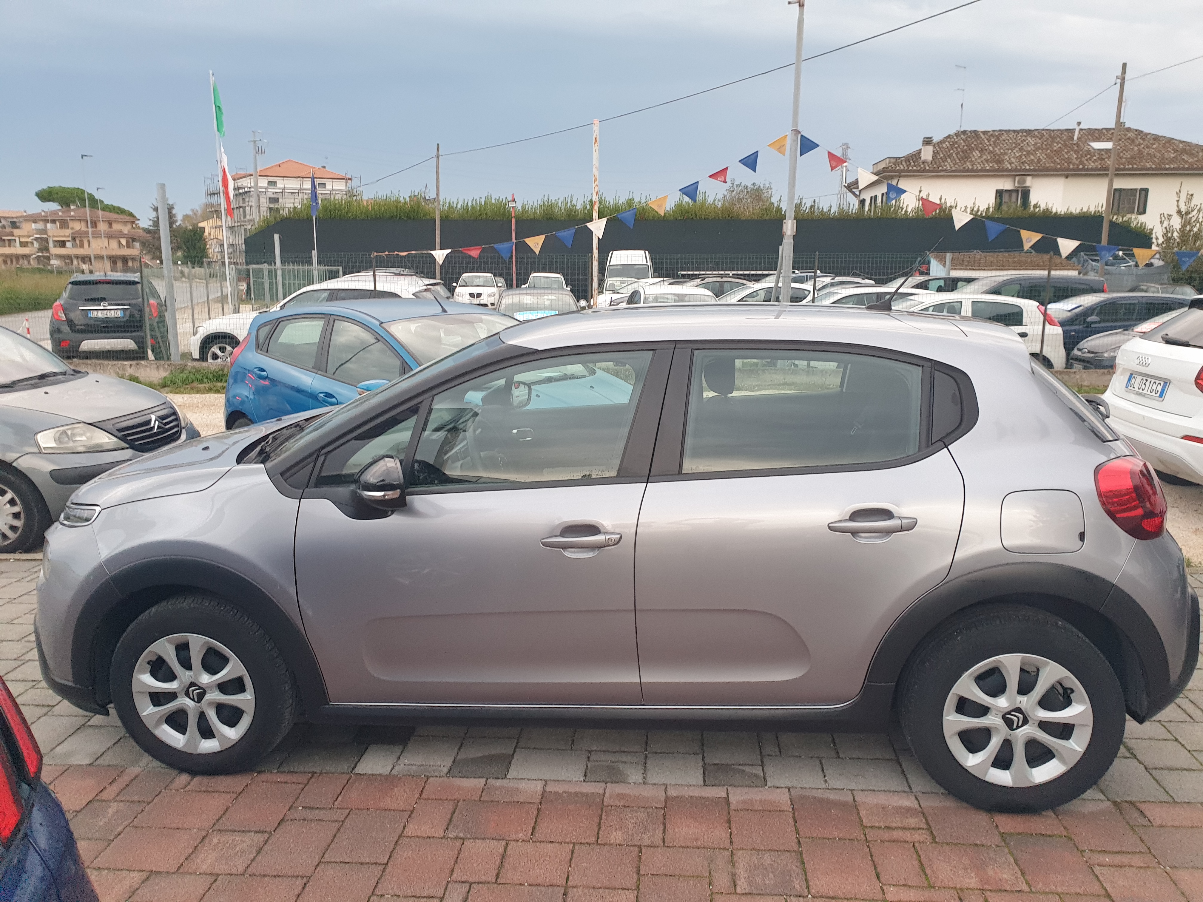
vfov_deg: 53.1
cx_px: 602
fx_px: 904
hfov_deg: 67.3
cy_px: 451
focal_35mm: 26
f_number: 2.4
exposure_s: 1/50
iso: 250
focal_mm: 4.3
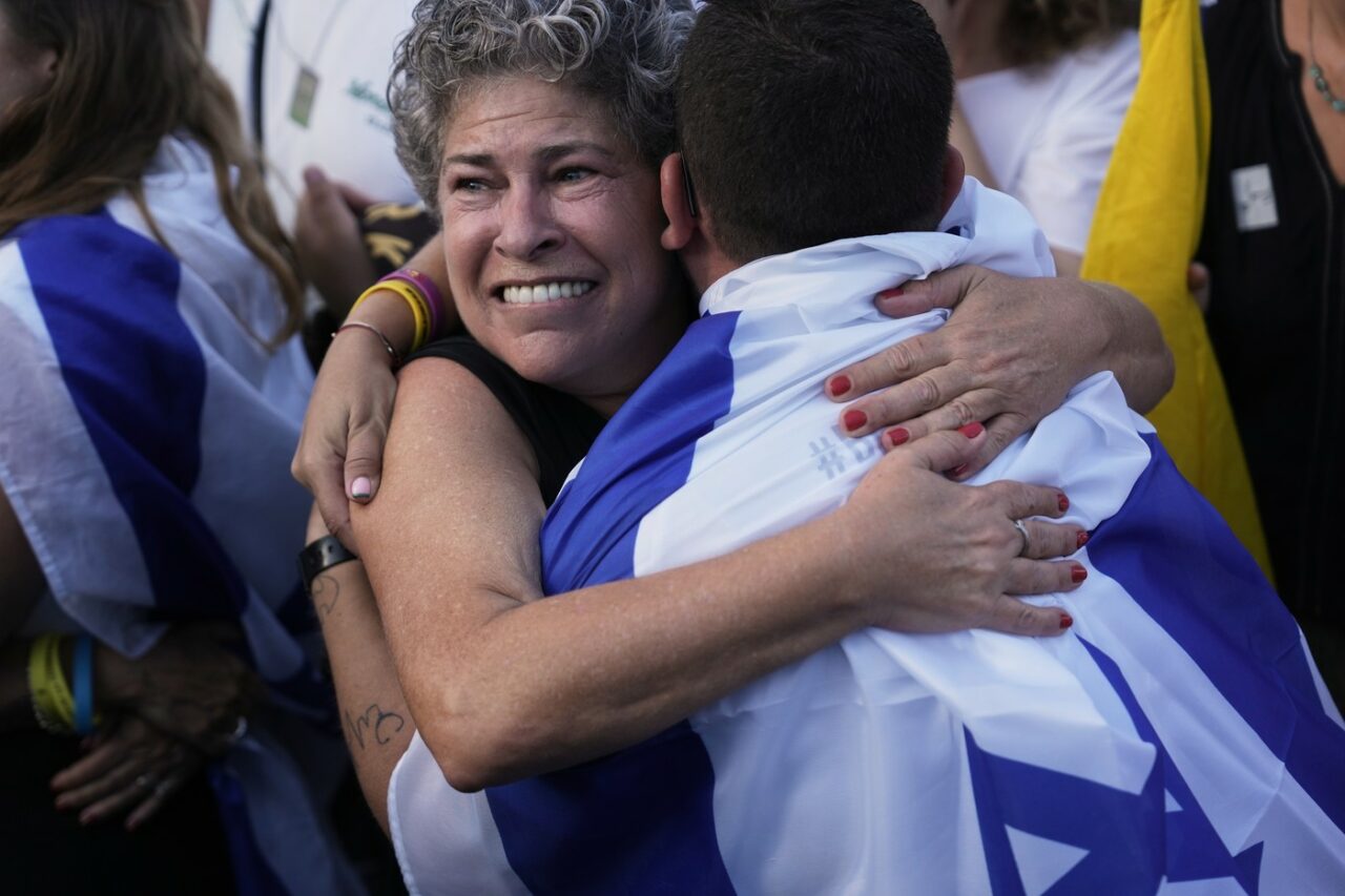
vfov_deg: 21.6
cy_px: 448
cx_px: 672
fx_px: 2353
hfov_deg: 31.9
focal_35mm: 63
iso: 250
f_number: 2.8
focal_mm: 63
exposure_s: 1/1000
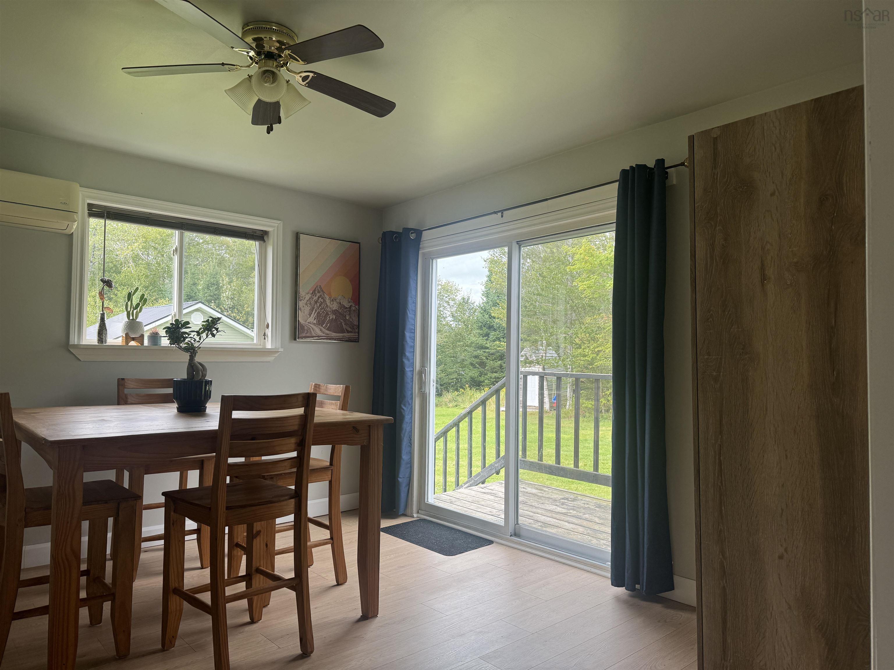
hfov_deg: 71.6
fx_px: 620
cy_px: 335
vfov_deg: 56.8
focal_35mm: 24
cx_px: 447
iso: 80
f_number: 1.78
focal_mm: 6.76
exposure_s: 1/283
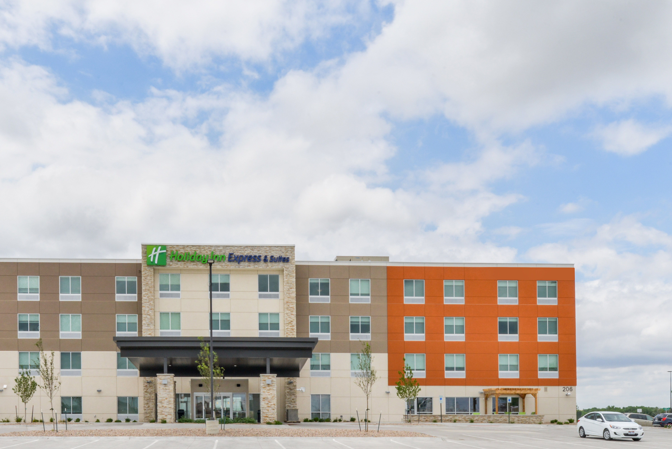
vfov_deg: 36.3
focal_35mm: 36
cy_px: 317
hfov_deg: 52.3
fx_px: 672
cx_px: 237
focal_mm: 24
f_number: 22
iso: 640
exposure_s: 1/320
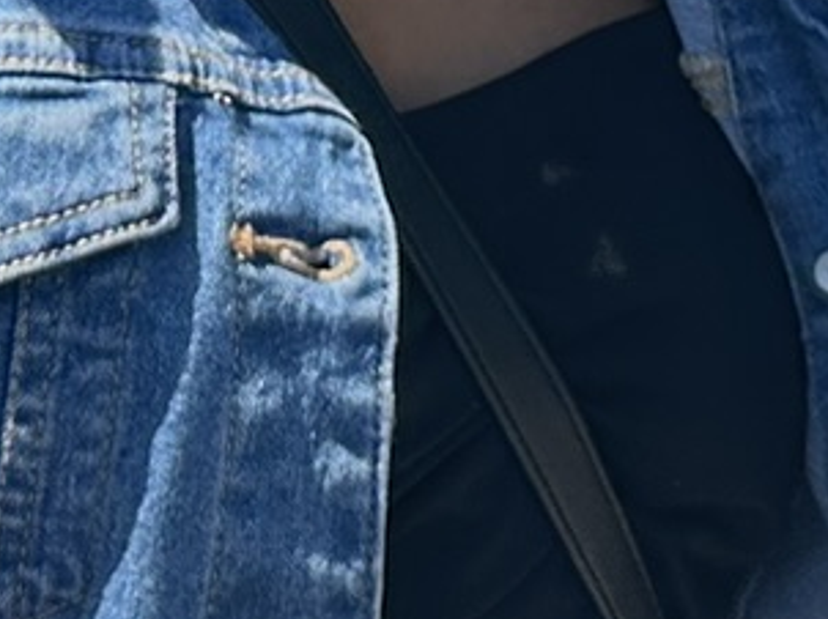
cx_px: 614
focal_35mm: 163
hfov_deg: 12.1
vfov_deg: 8.4
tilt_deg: -3.4
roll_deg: -2.8
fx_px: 3896
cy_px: -786
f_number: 1.78
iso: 80
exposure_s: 1/1495
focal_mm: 6.86
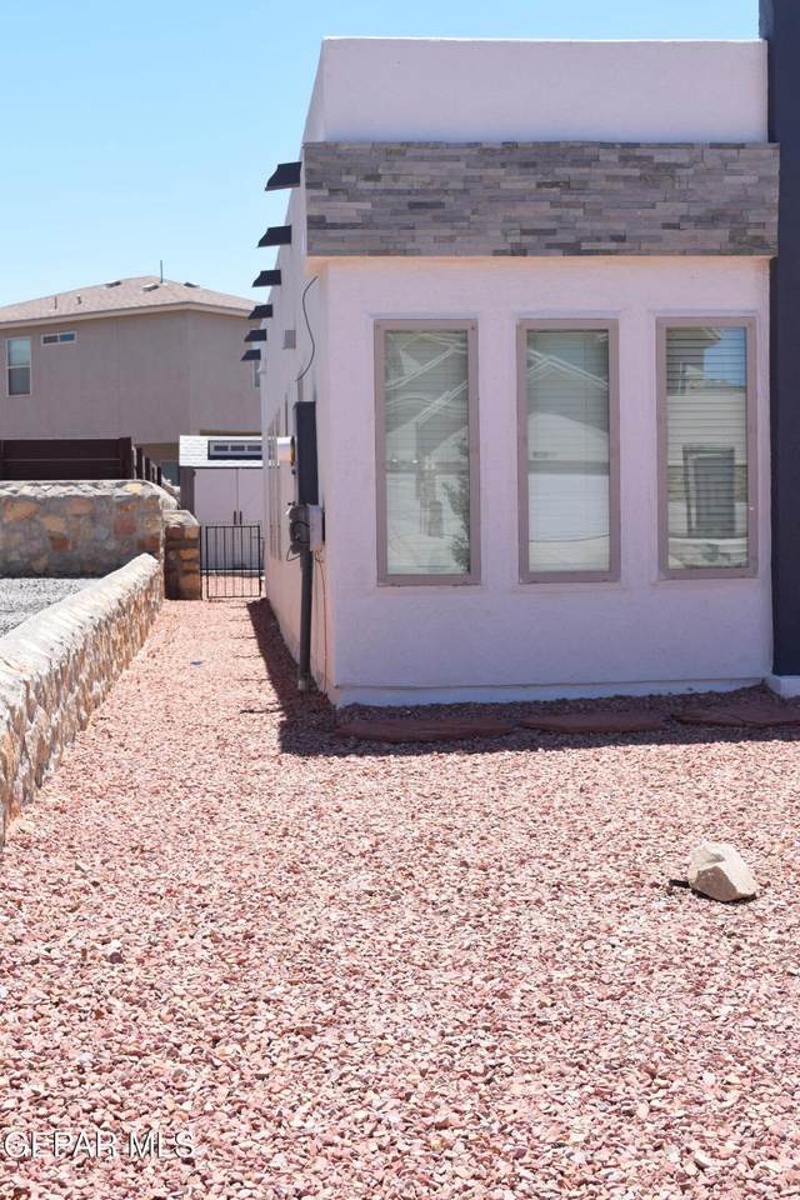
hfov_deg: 26.5
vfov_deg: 38.9
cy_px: 600
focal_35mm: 51
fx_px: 1700
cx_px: 400
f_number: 9
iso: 200
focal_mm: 34
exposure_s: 1/320
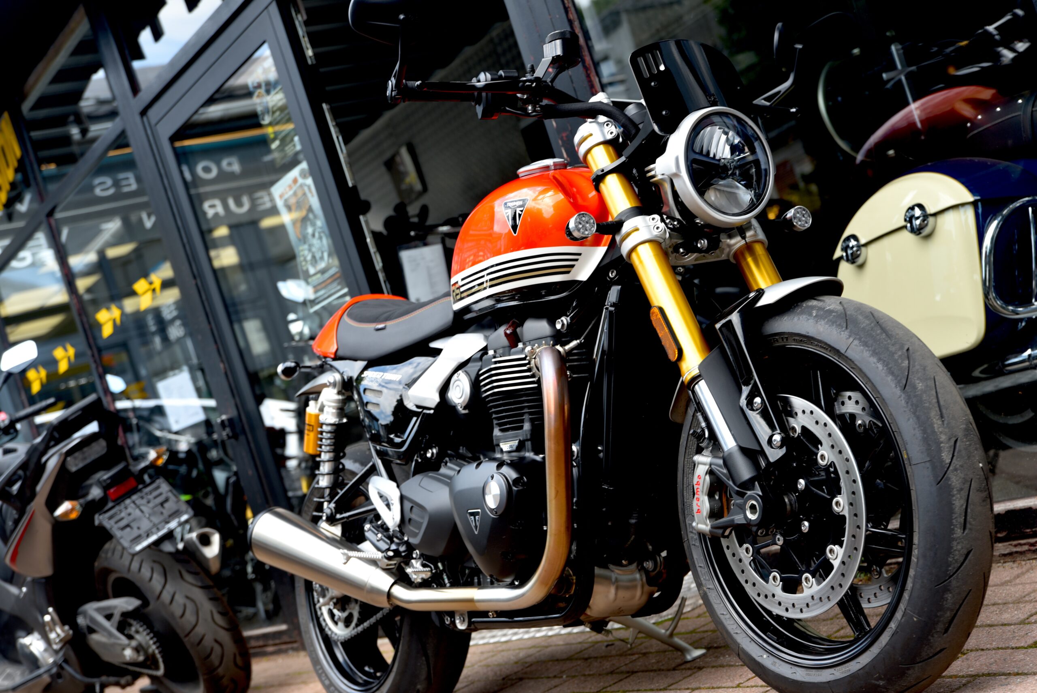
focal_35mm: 56
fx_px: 1614
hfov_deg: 35.6
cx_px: 518
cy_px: 346
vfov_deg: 24.2
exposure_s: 1/100
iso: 100
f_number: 5
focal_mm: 56
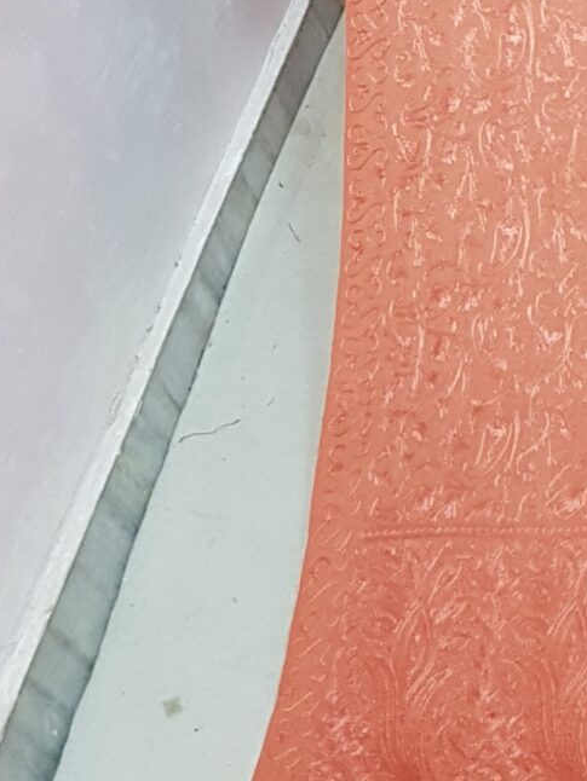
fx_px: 2327
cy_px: -118
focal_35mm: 103
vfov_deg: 18.2
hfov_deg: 13.2
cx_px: 996
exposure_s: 1/25
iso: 160
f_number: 1.7
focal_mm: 4.2
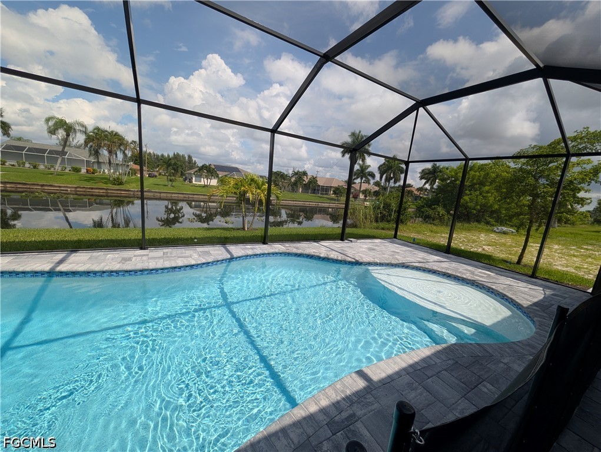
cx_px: 300
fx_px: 209
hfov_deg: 110.5
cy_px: 226
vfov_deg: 94.6
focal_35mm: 12
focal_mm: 2.02
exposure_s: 1/2660
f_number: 1.7
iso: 51
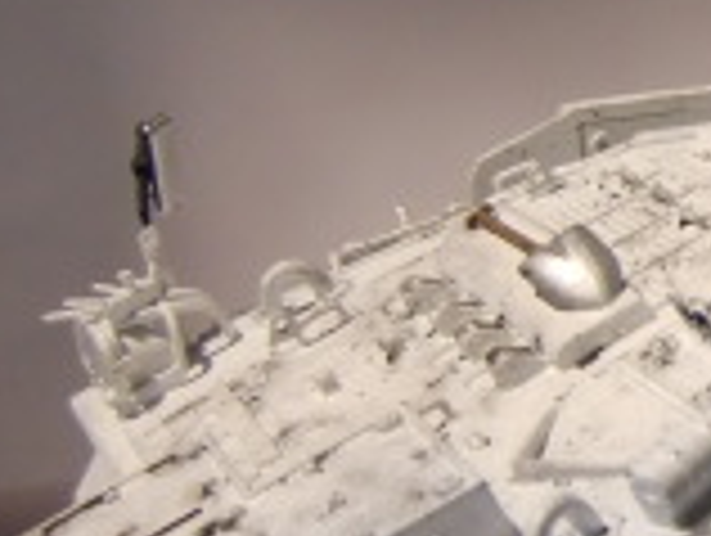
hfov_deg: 17.6
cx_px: 1138
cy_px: 221
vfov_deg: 15.3
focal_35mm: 97
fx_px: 1995
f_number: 3.2
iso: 250
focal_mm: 4.3
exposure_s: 1/60
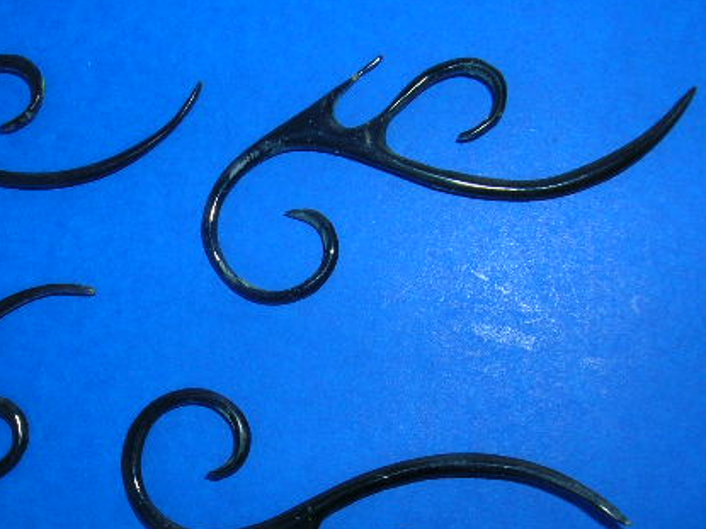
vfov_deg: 27.0
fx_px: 1101
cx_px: 182
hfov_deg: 34.8
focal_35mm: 54
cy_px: 316
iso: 50
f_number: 5.6
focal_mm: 5.8
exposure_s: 1/60.1
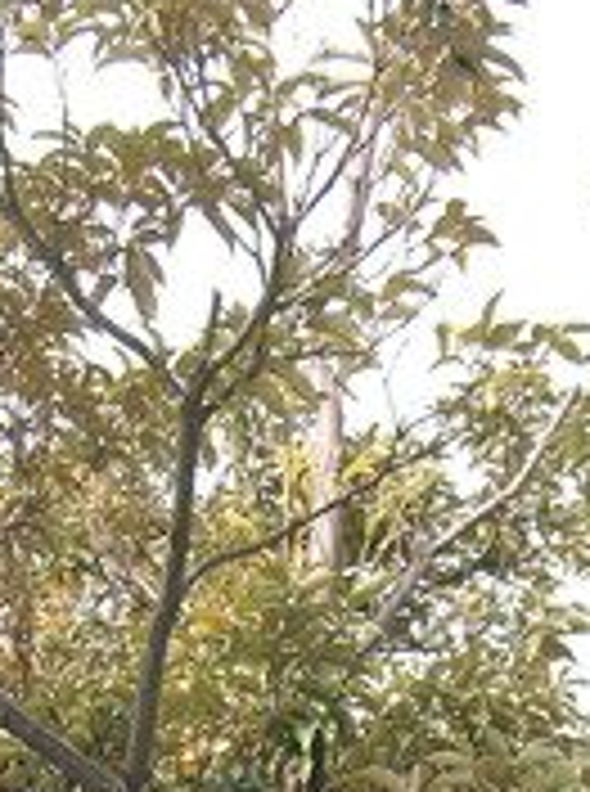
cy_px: 963
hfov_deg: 13.3
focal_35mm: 111
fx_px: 2535
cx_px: 297
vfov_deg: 17.0
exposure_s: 1/800
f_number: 2.8
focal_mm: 8
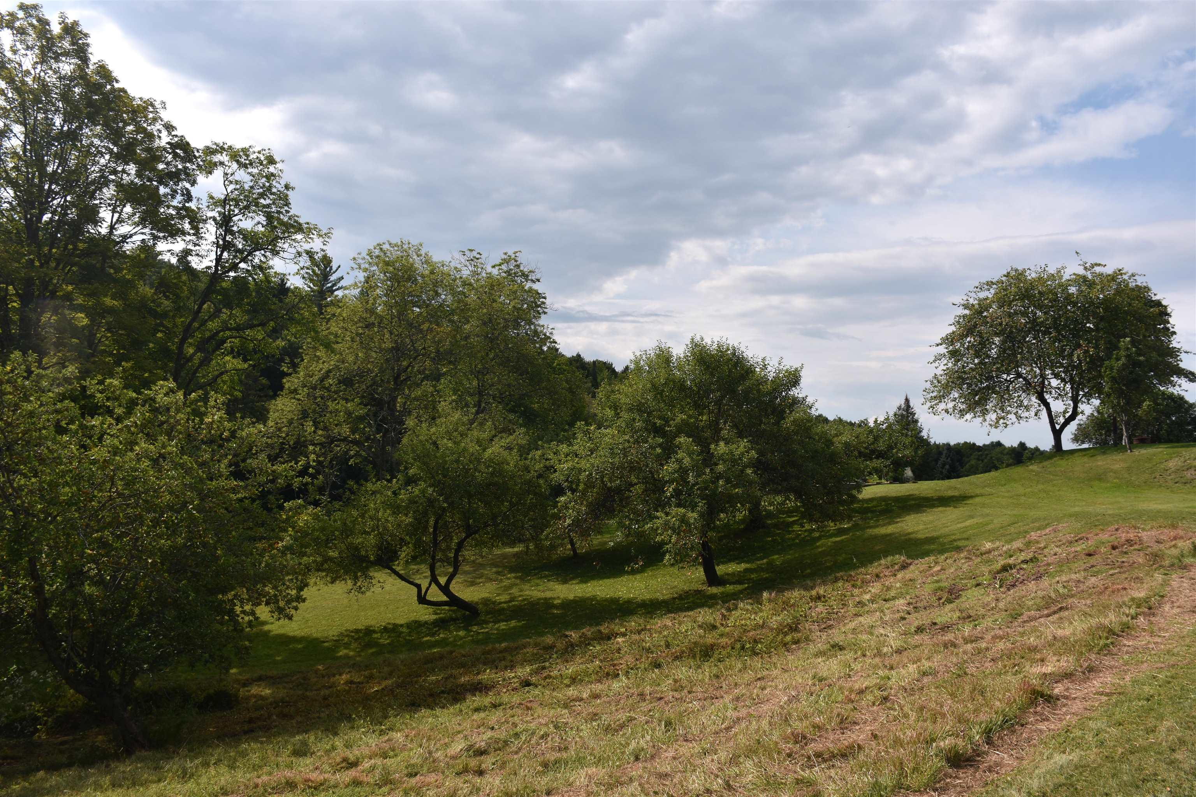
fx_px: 897
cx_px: 598
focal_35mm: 27
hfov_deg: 67.4
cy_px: 398
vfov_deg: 47.9
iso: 100
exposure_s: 1/250
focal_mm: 18
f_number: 5.6
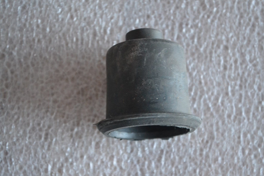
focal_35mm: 82
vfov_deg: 16.6
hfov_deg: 24.6
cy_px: 88
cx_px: 132
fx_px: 605
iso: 3200
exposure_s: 1/30
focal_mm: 55
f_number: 5.6
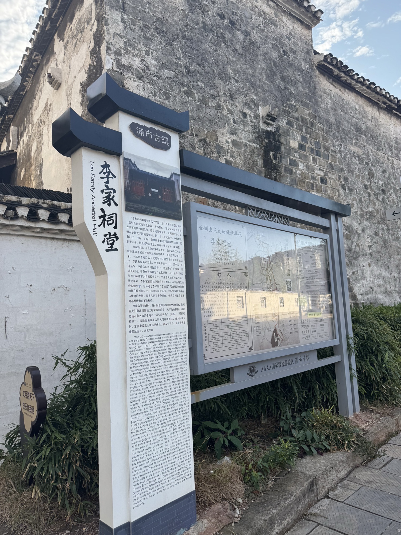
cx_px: 200
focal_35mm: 24
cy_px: 268
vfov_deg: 71.6
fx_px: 371
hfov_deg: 56.8
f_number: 1.78
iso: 80
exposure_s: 1/1094
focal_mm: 6.76
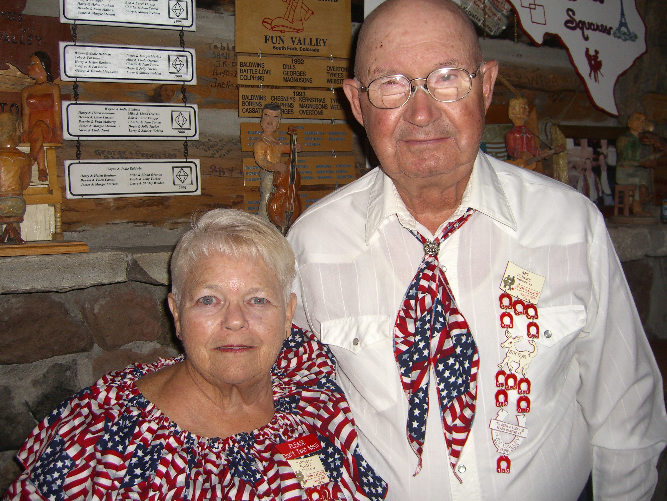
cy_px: 250
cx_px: 334
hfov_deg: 49.0
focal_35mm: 38
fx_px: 732
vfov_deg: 37.7
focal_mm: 7.9
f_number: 2.8
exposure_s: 1/60
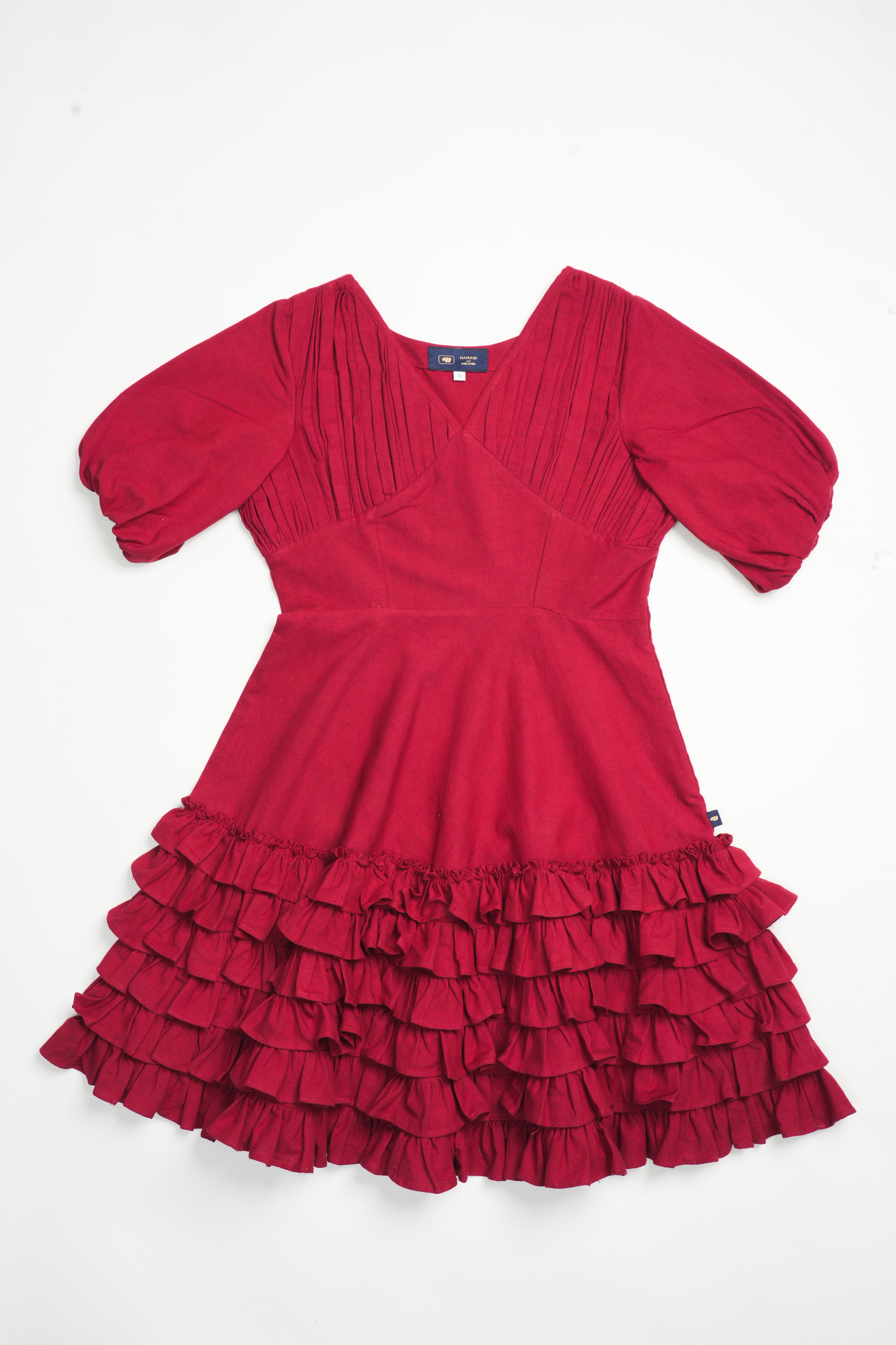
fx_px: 1381
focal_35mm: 37
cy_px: 672
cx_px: 448
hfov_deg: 35.9
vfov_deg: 51.9
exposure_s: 1/50
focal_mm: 37
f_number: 10
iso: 800
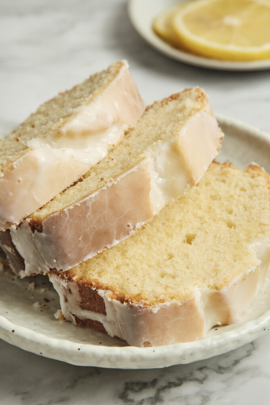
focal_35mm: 106
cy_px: 202
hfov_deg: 12.9
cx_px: 135
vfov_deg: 19.3
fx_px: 1191
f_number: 9
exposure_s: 1/80
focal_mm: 70
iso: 200
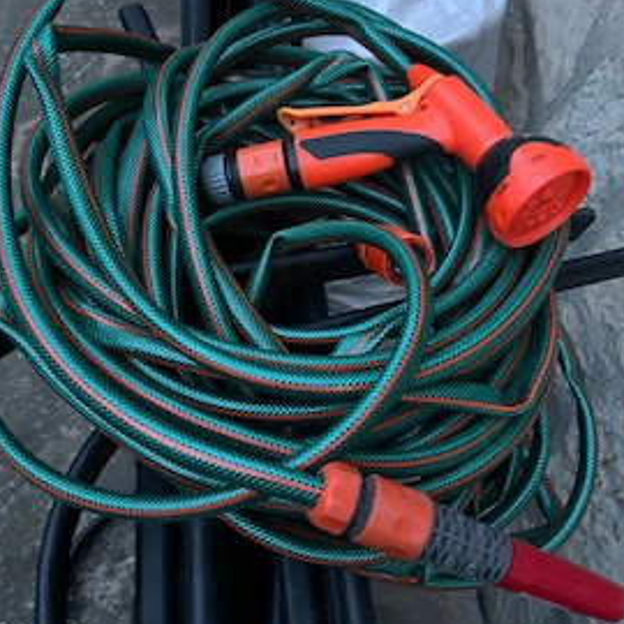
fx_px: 693
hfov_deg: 48.4
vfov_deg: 48.4
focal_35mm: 34
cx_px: 305
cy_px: 324
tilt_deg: -68.0
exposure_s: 1/30
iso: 800
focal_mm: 5.7
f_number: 1.5
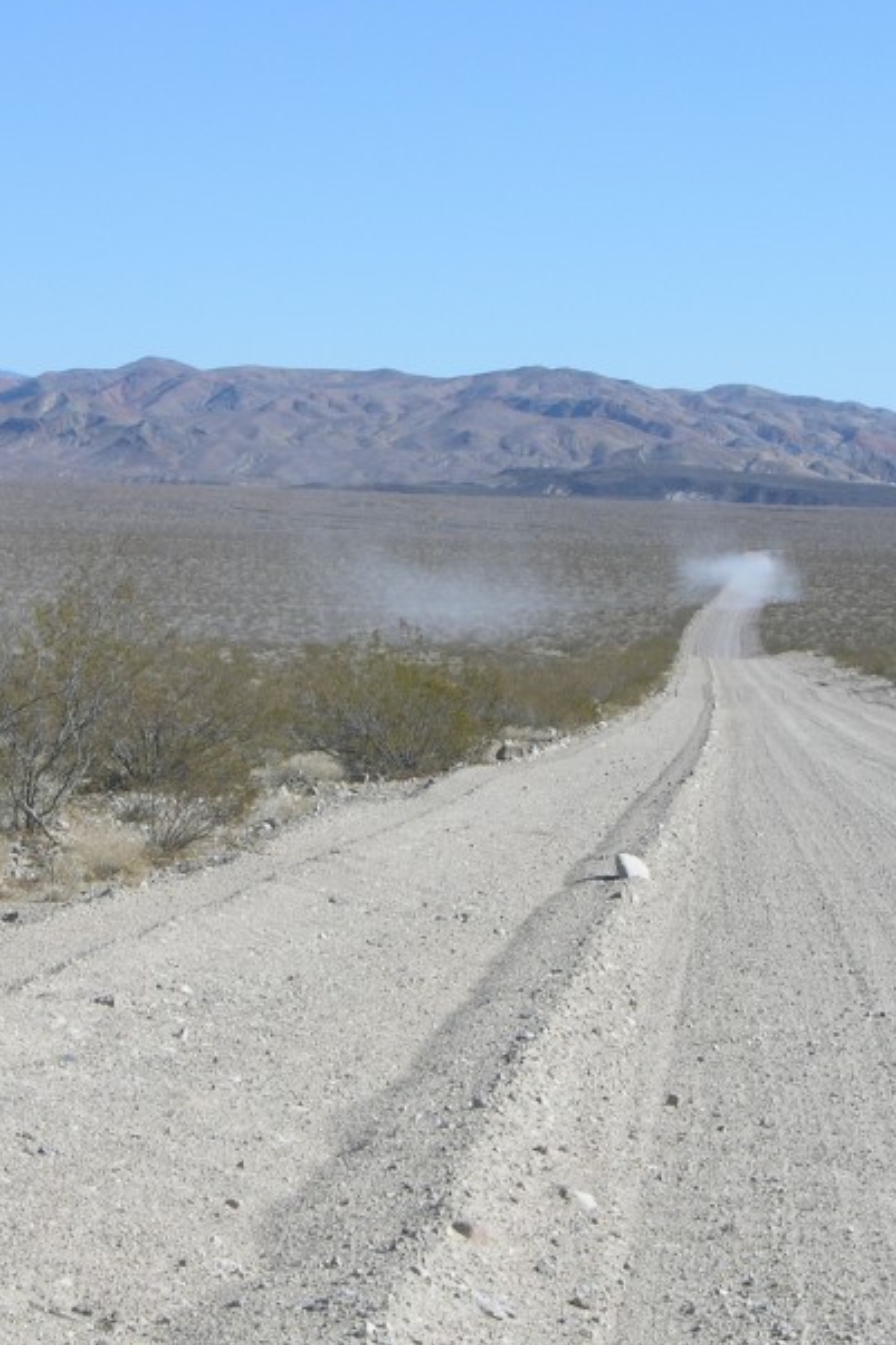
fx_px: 4893
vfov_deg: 15.7
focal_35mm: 131
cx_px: 324
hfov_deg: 10.5
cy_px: 717
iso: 50
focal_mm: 18.8
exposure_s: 1/241
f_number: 6
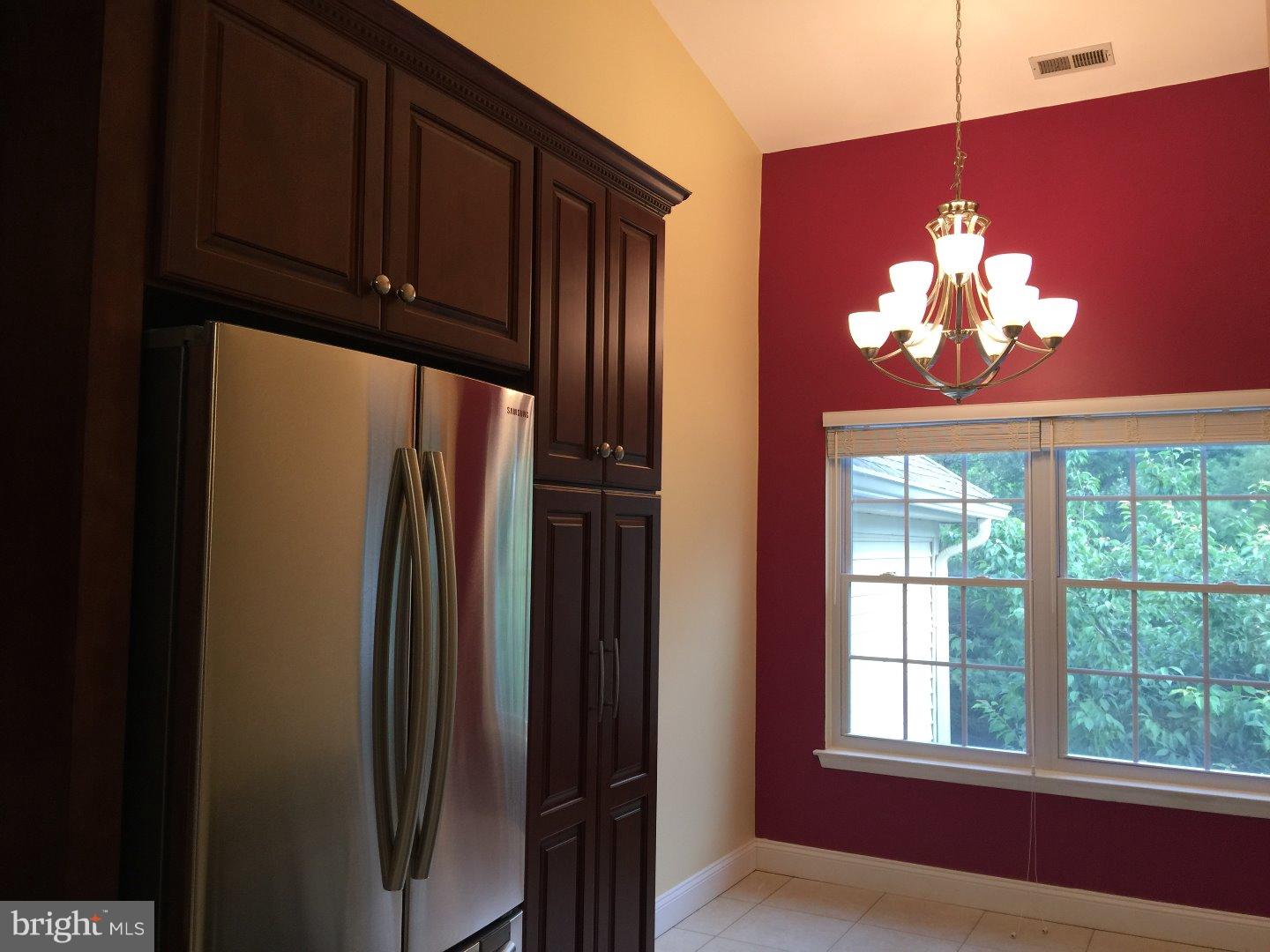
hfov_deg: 61.7
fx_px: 1064
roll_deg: -0.7
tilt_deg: +4.4
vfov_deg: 48.2
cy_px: 476
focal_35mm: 29
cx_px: 635
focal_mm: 4.15
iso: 32
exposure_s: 1/30
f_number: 2.2
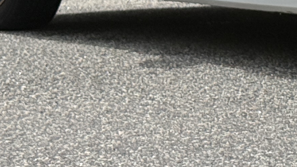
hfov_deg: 8.7
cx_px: 509
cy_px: -228
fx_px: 1882
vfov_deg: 4.9
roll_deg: +0.7
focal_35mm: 239
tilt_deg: +3.1
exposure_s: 1/7874
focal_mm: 6.76
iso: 80
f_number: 1.78
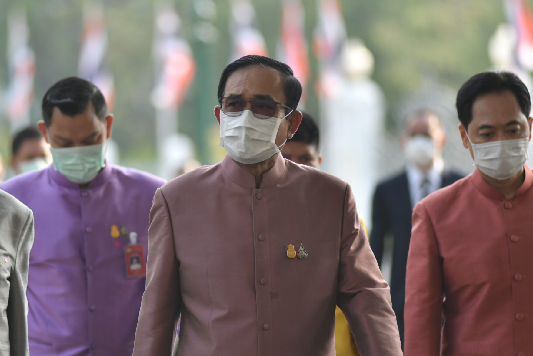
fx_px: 3879
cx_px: 216
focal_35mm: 262
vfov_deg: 5.2
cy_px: 207
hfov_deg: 7.9
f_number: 2.8
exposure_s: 1/2000
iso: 400
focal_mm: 180
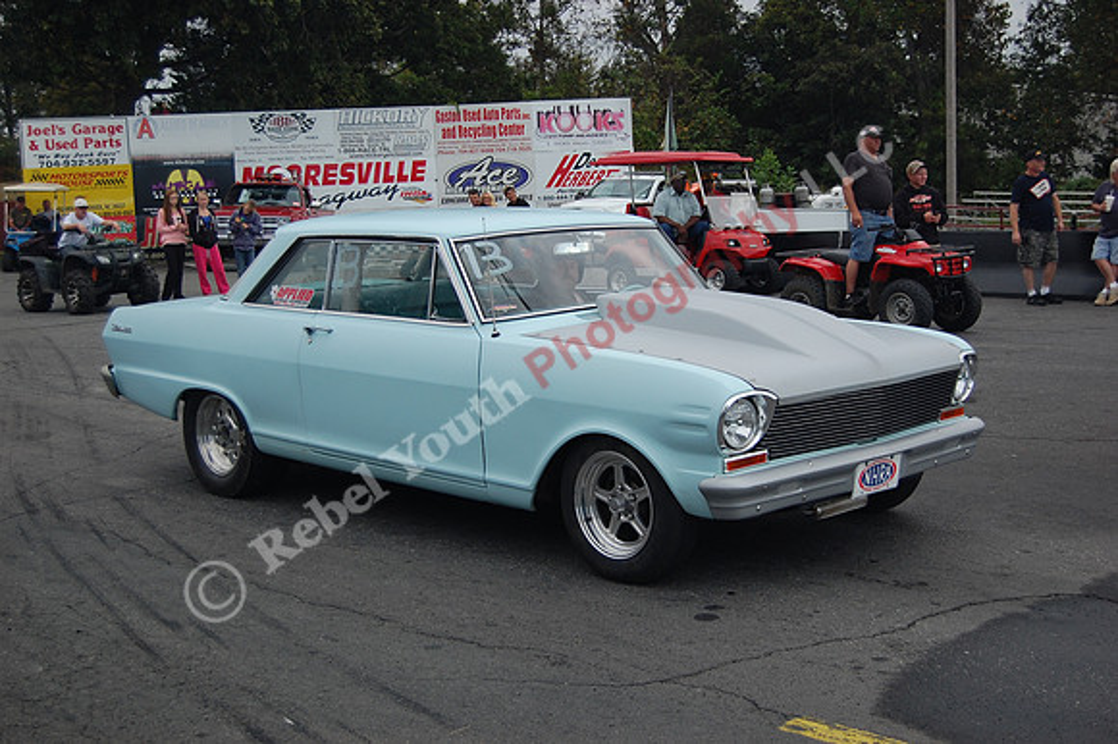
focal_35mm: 51
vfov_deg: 26.5
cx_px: 559
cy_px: 372
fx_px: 1583
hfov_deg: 38.9
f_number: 4.5
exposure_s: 1/1000
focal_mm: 34
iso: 220
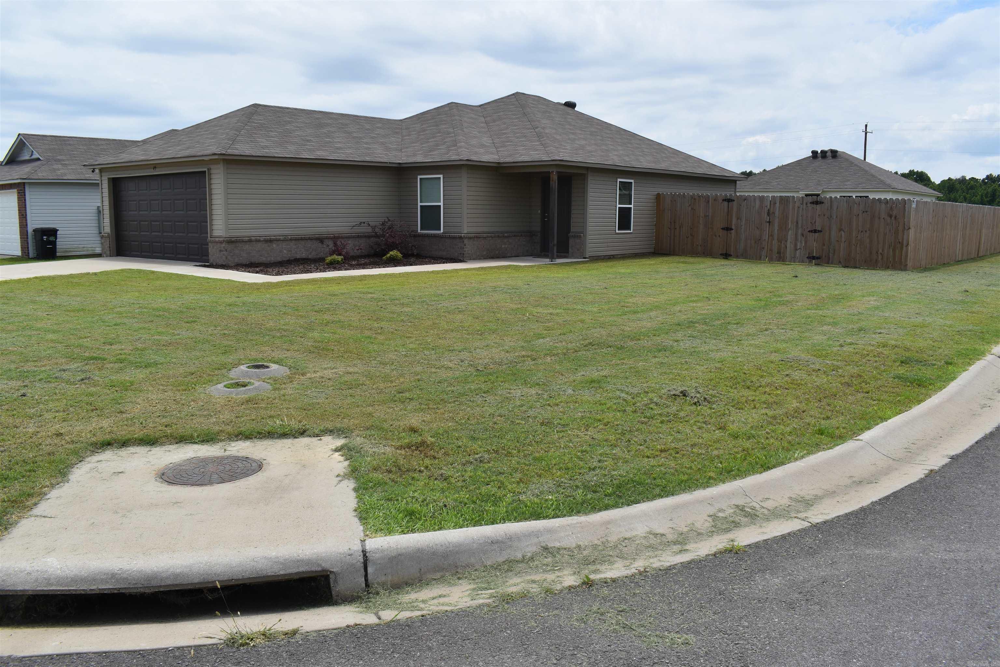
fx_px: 833
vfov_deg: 43.6
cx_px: 500
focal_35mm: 30
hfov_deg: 61.9
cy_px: 334
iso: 100
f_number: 9
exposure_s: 1/320
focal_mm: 20
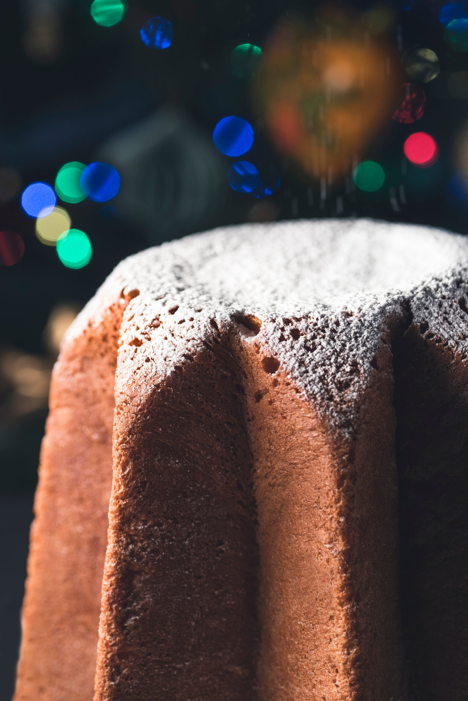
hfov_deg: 15.2
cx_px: 234
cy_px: 350
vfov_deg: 22.6
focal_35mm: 90
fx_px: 1753
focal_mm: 90
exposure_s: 1/125
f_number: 5.6
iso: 200
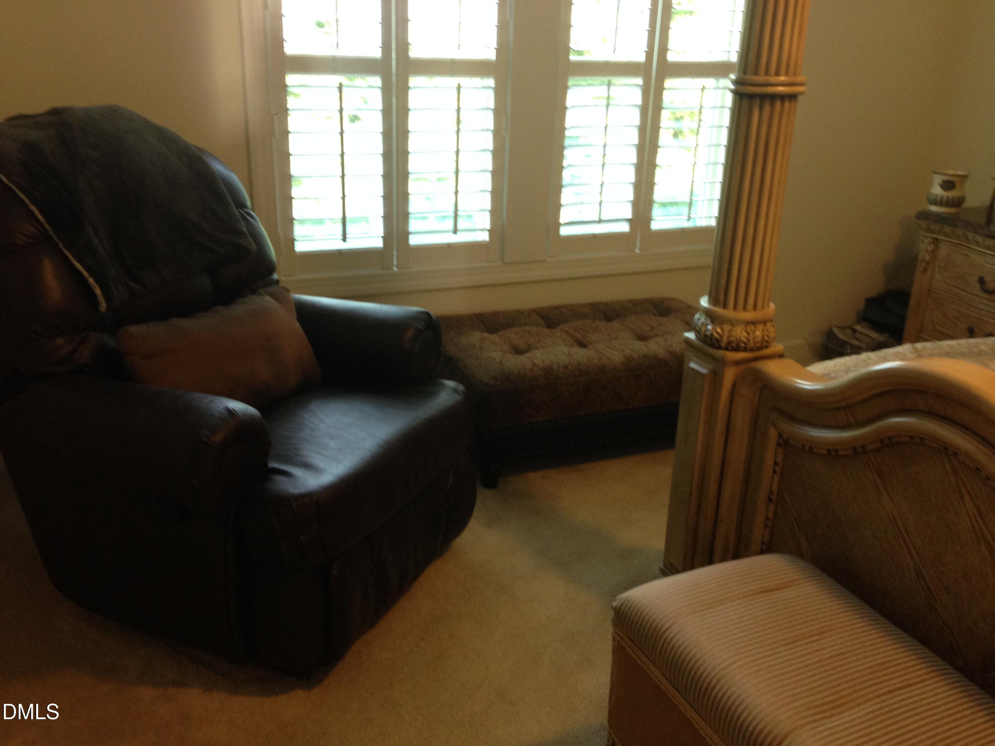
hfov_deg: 55.4
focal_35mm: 33
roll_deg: +0.2
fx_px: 949
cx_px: 498
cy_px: 373
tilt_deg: -17.7
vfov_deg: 42.9
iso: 125
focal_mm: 4.12
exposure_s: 1/20
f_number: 2.4
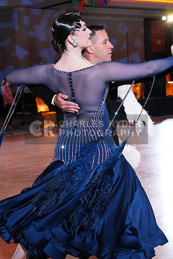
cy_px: 130
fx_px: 504
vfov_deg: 28.8
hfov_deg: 19.5
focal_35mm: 70
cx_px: 86
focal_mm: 70
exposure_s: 1/400
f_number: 5.6
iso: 5000
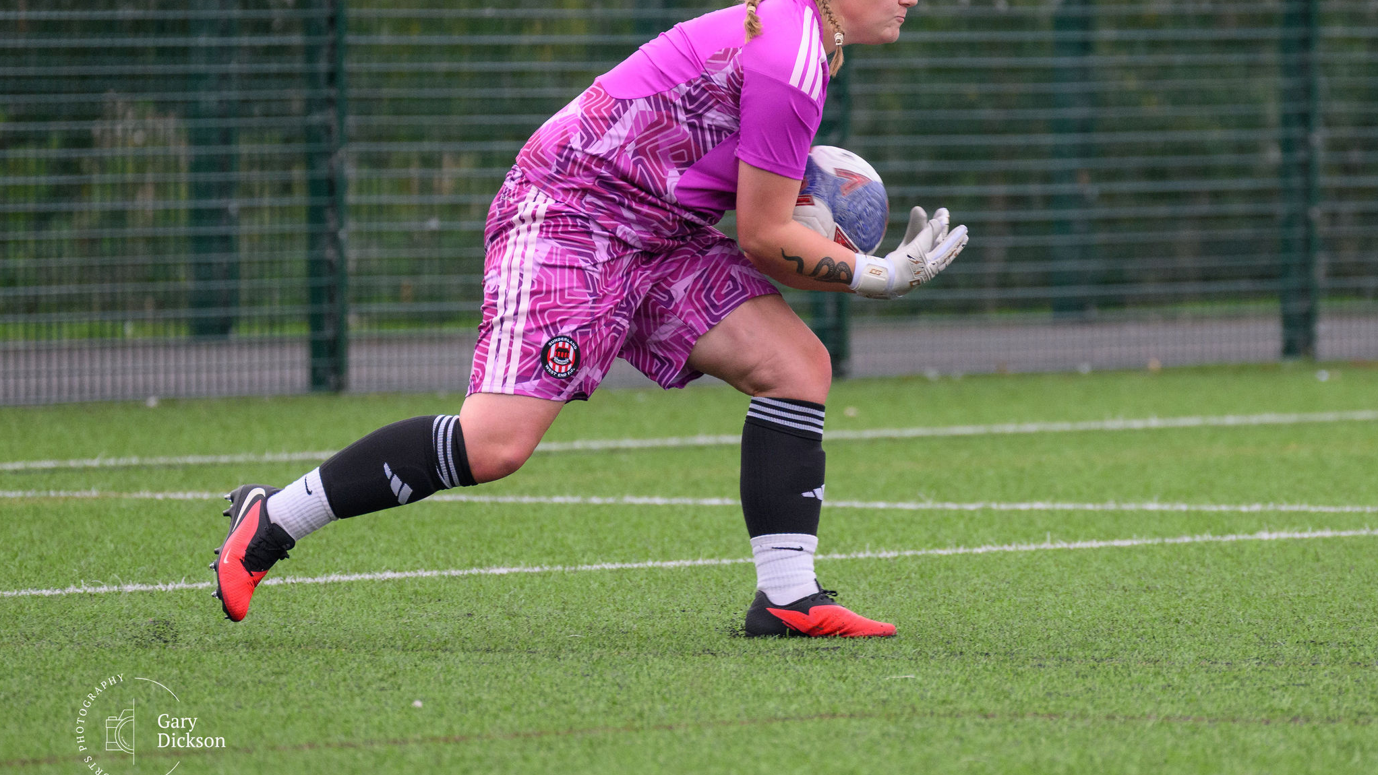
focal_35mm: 660
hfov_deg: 3.3
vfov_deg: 1.8
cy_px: 304
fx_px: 24117
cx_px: 865
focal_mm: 340
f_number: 5.3
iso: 1250
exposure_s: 1/1250
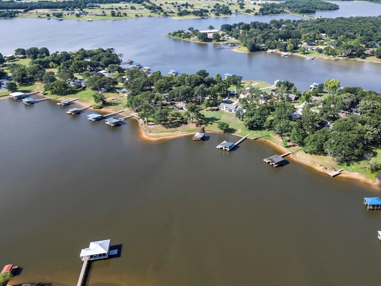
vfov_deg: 45.3
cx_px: 240
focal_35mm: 31
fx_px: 341
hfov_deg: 57.6
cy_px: 123
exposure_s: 1/2000
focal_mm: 6.72
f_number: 1.7
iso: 150
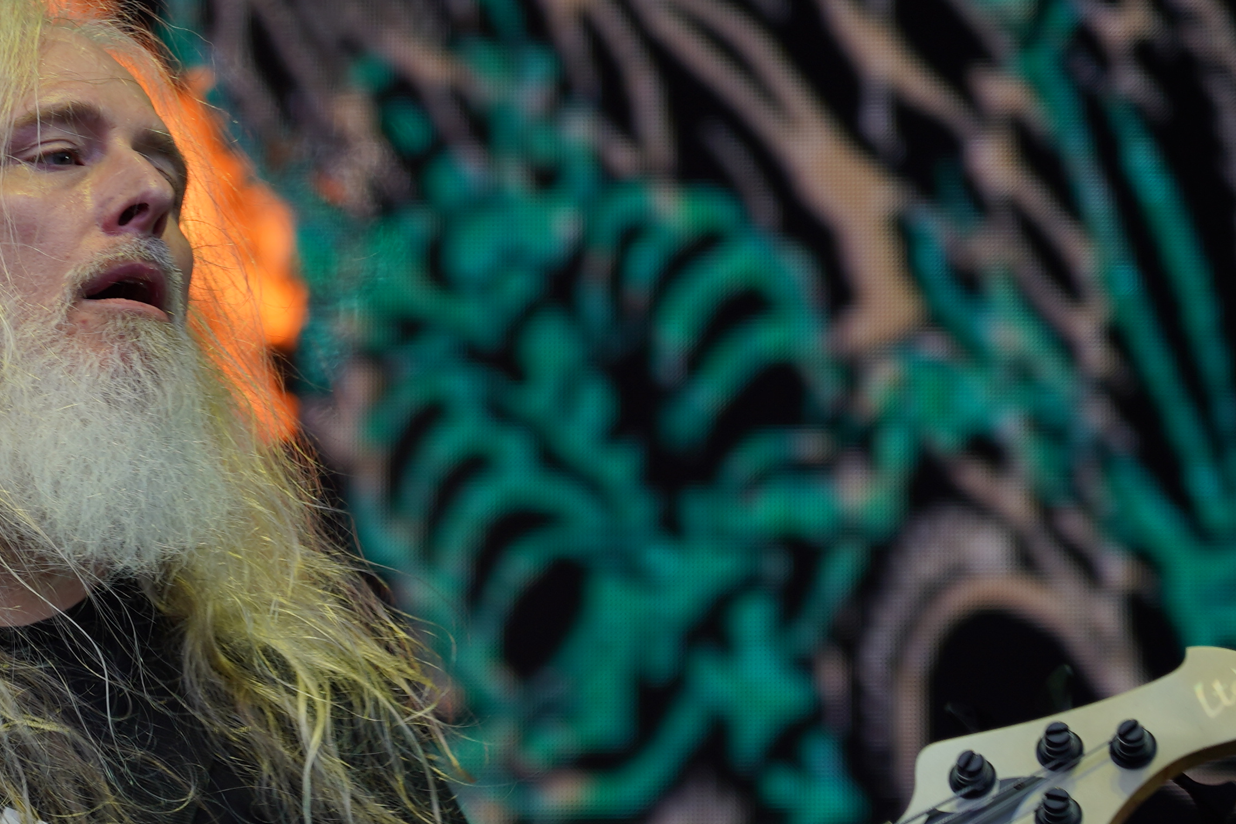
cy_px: 677
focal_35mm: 275
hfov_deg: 7.5
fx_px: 9440
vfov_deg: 5.0
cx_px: 40
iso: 100
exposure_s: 1/125
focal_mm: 105
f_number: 4
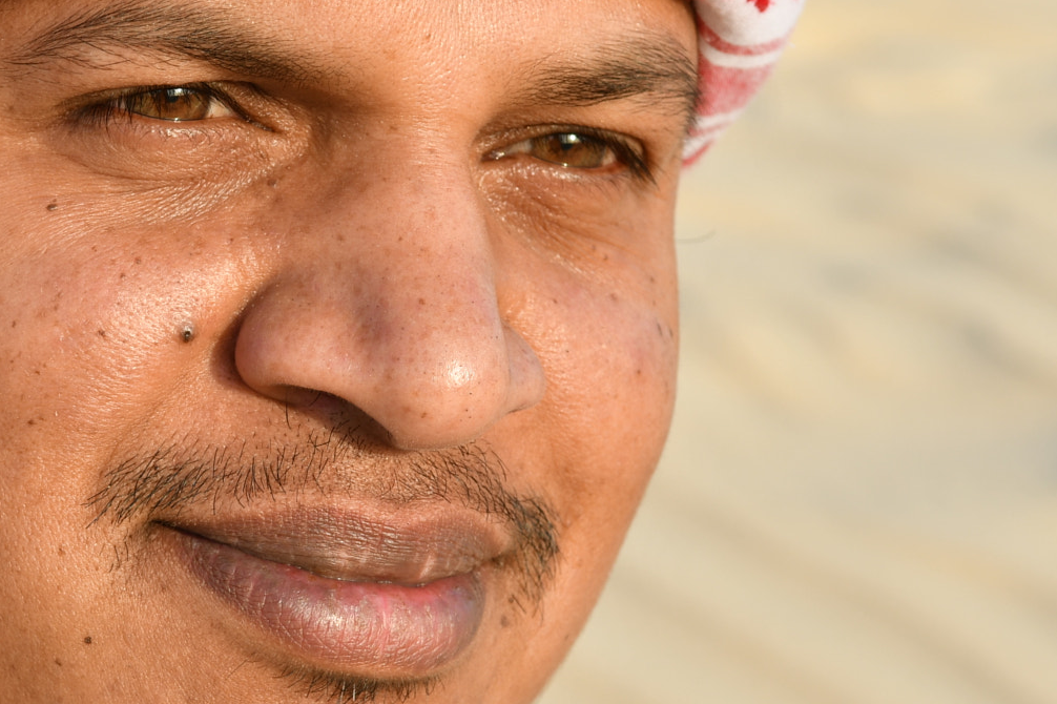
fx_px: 4931
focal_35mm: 168
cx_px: 173
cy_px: 429
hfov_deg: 12.2
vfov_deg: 8.2
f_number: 8
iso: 100
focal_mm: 55
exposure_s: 1/160
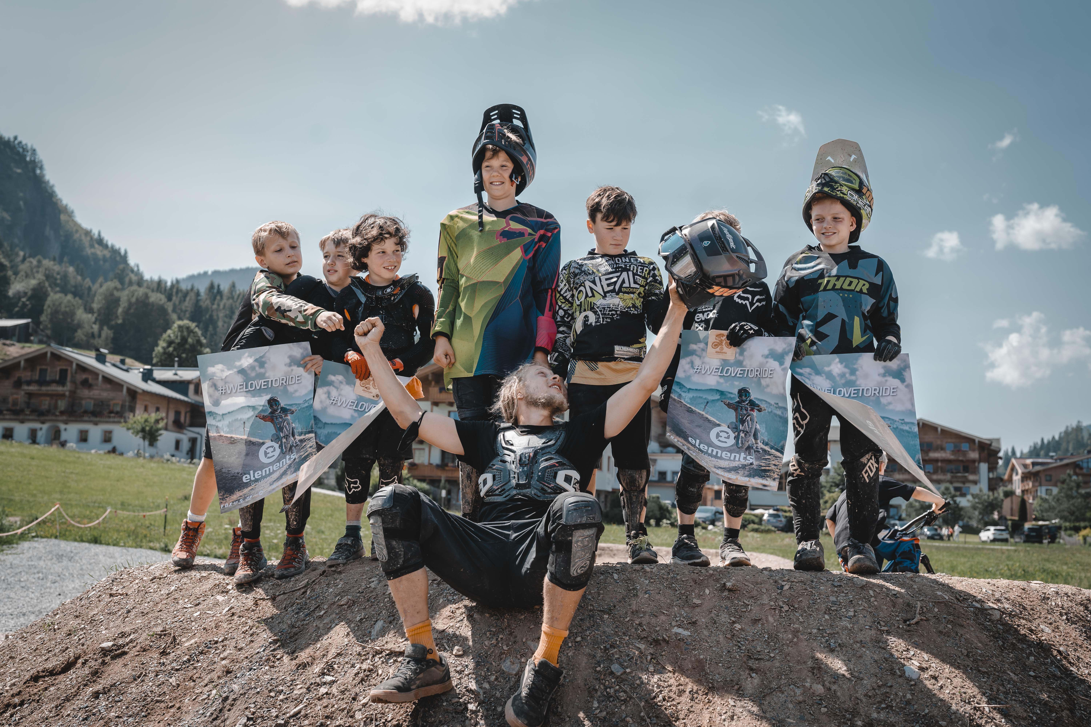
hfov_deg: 48.5
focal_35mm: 40
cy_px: 364
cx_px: 546
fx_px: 1212
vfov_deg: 33.4
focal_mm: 40
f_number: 4.5
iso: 100
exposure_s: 1/320
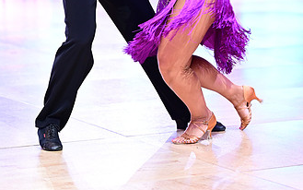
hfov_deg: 11.4
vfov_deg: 7.1
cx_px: 161
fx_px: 1512
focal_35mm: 183
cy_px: -45
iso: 2000
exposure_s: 1/400
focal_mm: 102
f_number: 2.8
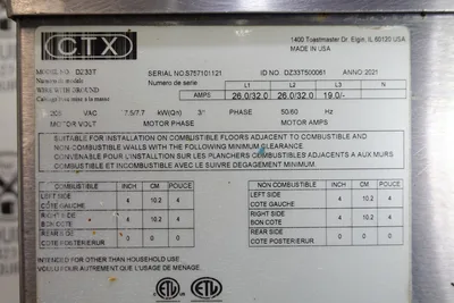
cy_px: 152
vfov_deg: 41.1
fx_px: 404
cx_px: 227
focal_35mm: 32
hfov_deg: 58.7
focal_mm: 12.01
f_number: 4.5
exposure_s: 1/10
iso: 100
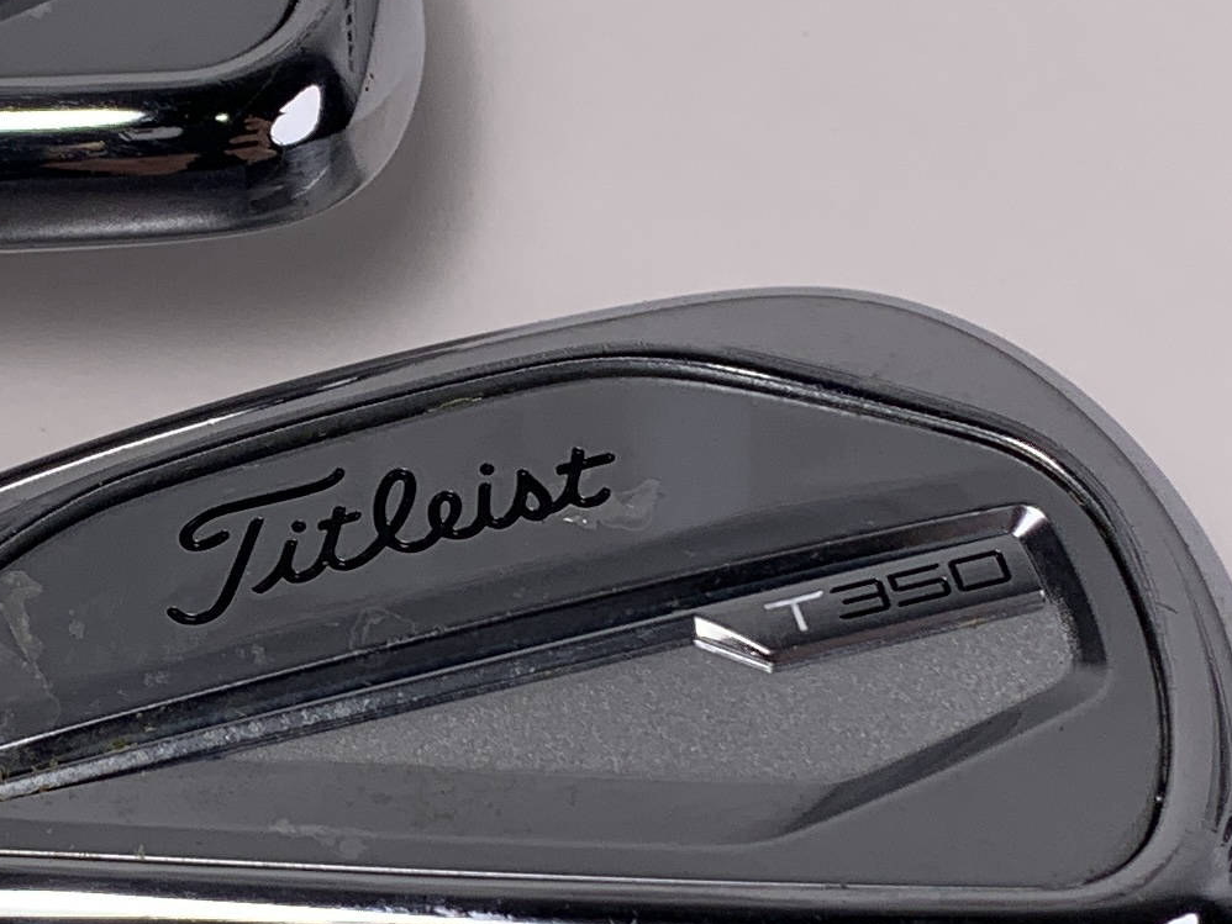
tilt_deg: -66.5
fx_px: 3738
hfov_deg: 18.5
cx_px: 178
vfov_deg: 14.1
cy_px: 585
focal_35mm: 105
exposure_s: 1/362
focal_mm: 4.25
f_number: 1.8
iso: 25
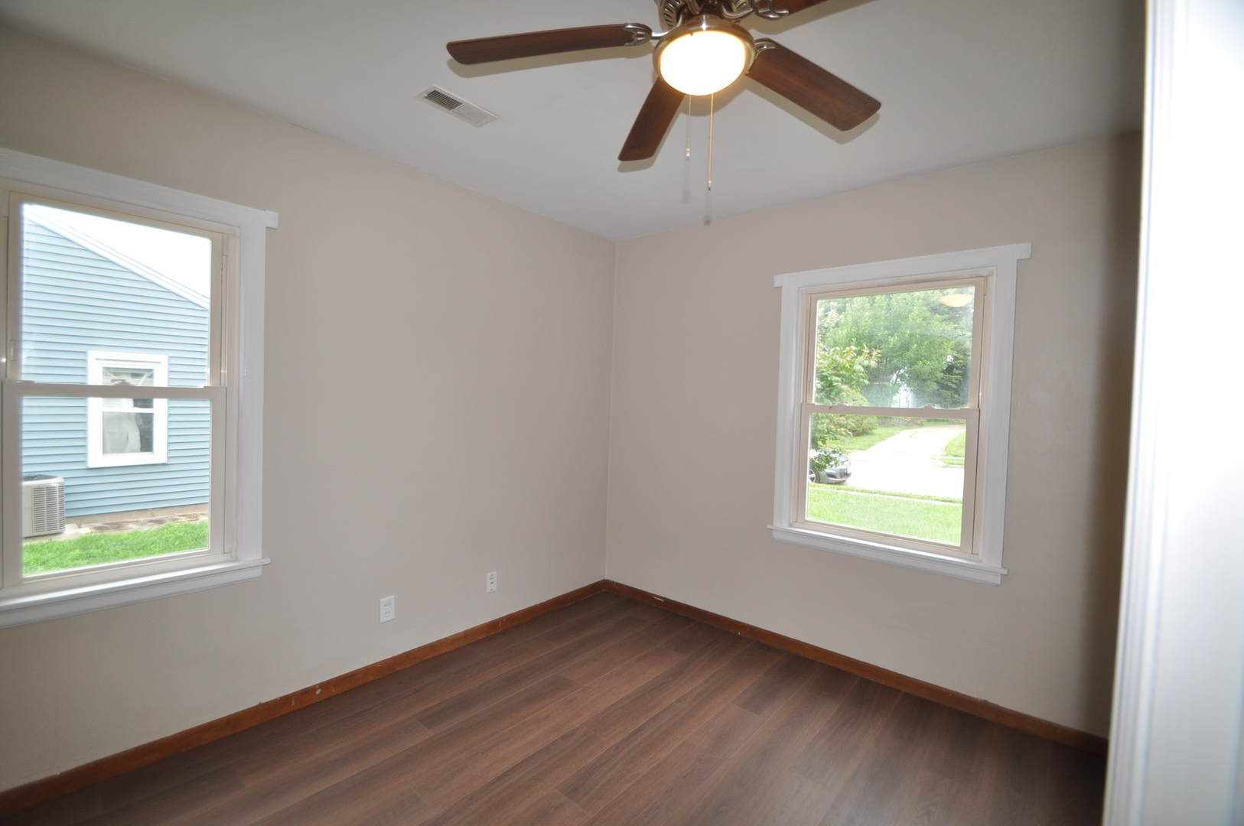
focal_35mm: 15
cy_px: 413
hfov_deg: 100.5
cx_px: 622
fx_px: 518
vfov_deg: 77.2
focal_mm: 10
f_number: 4
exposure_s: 1/60
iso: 400
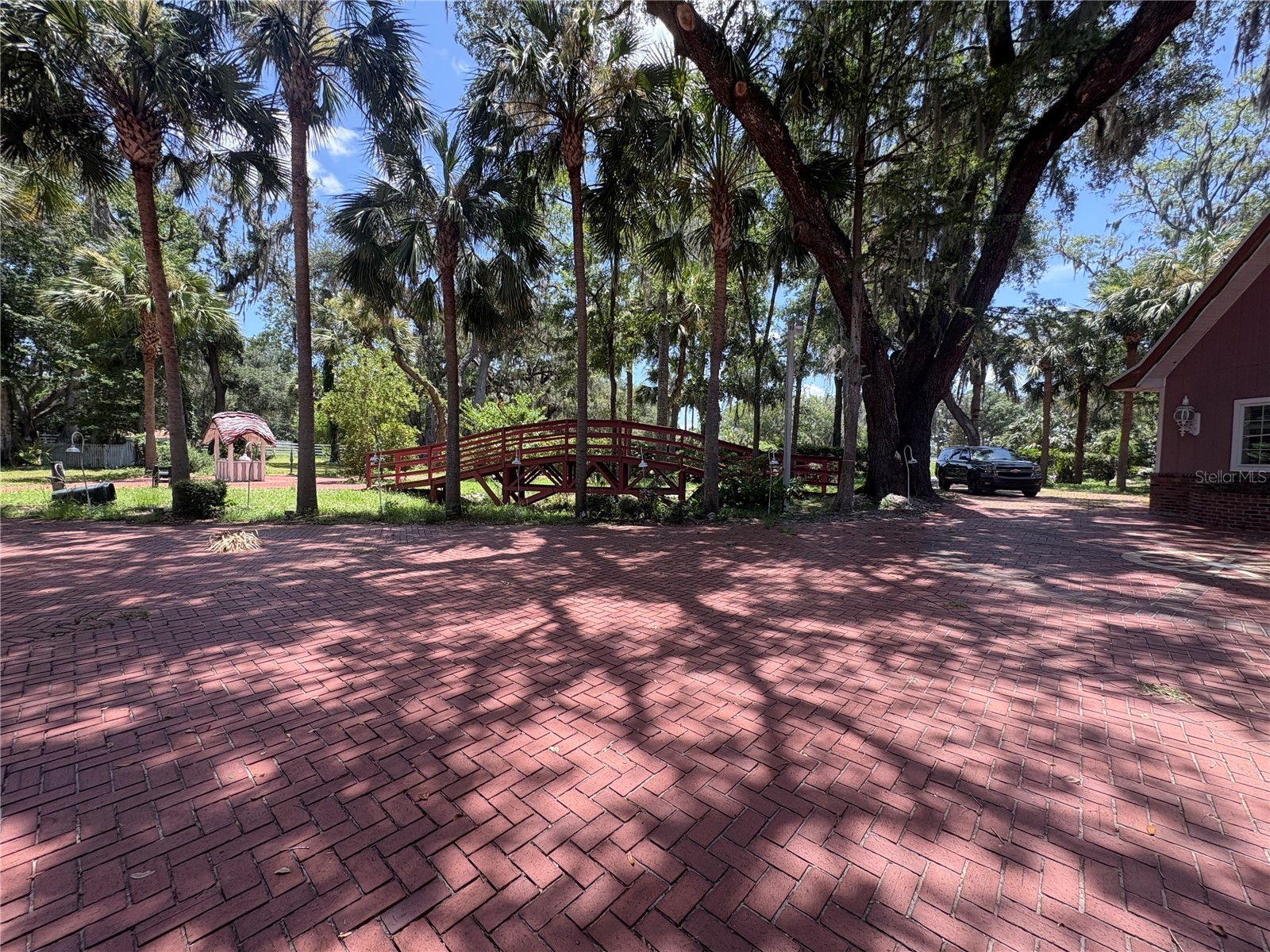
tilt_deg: -1.1
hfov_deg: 102.1
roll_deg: -1.8
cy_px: 476
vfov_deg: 85.7
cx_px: 635
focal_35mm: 14
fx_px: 514
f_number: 2.2
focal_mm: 2.22
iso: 50
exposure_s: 1/414
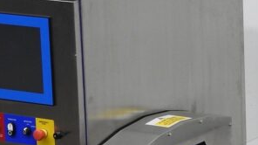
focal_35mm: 264
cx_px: 194
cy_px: 195
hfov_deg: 8.2
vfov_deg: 4.6
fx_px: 1805
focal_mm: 12.5
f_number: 4.5
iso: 200
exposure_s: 1/30
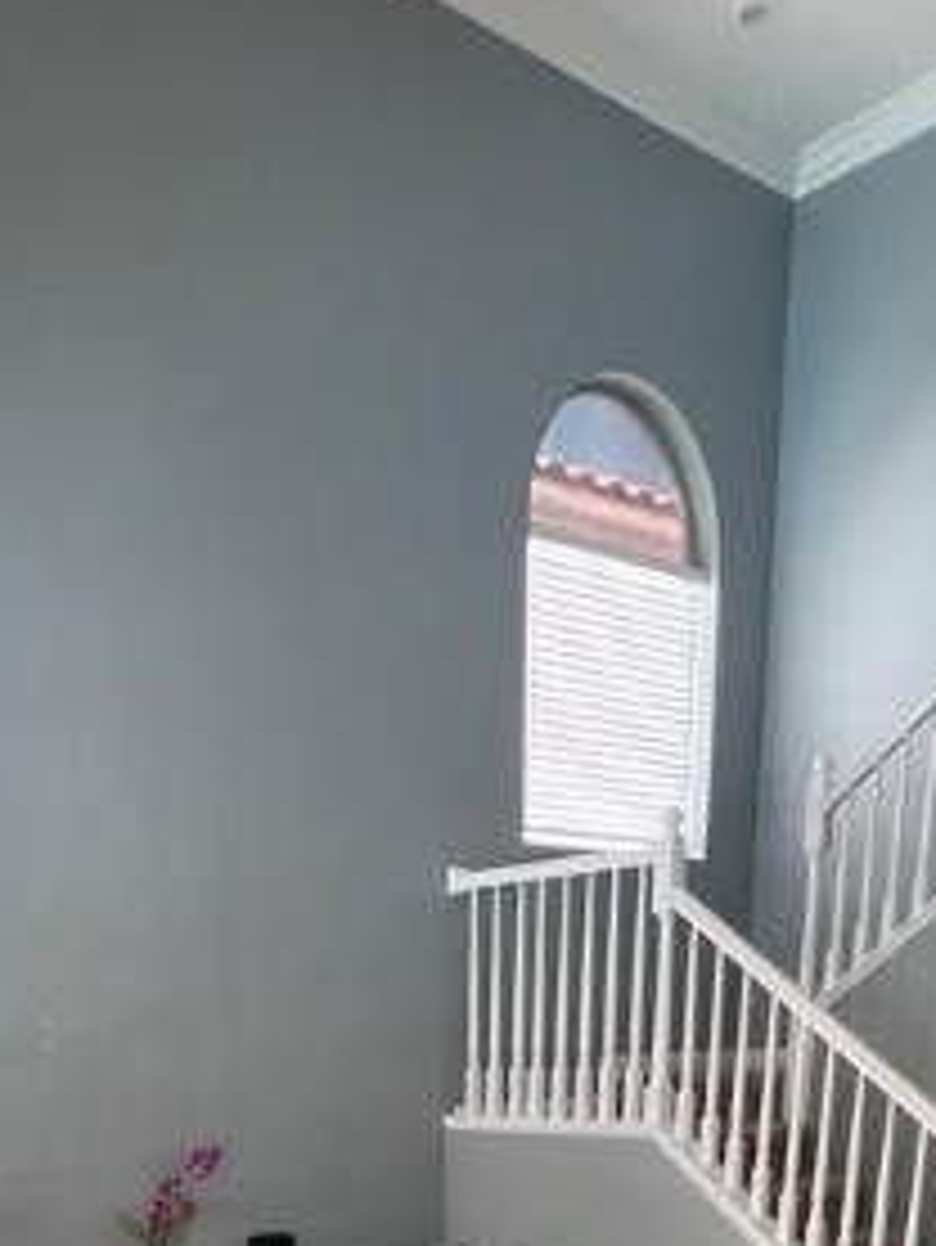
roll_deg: +0.0
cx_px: 315
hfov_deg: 39.2
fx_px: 1297
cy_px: 1453
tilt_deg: -16.1
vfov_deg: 39.2
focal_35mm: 36
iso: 200
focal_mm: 1.57
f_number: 1.8
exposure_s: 1/99
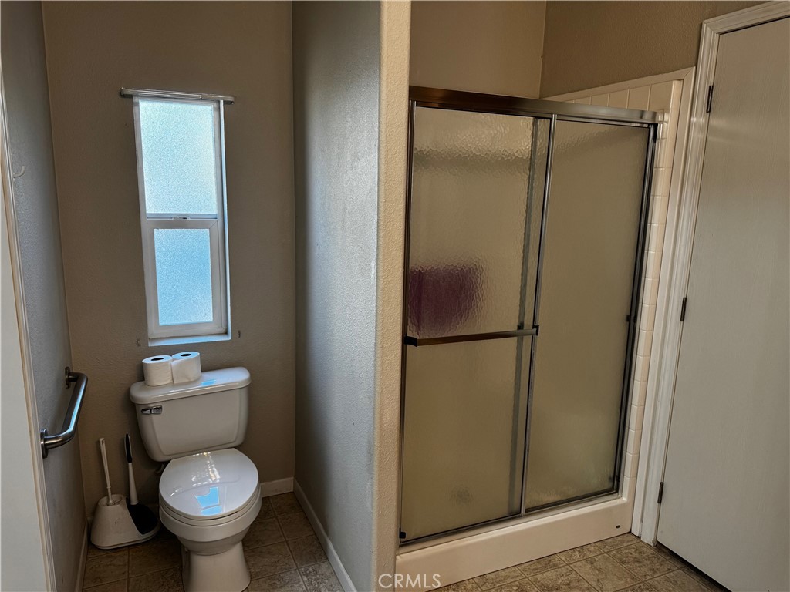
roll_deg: -1.3
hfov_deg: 71.6
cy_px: 296
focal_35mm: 24
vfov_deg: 56.8
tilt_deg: -11.5
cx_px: 395
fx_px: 548
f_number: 1.78
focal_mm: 6.76
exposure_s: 1/60
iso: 125
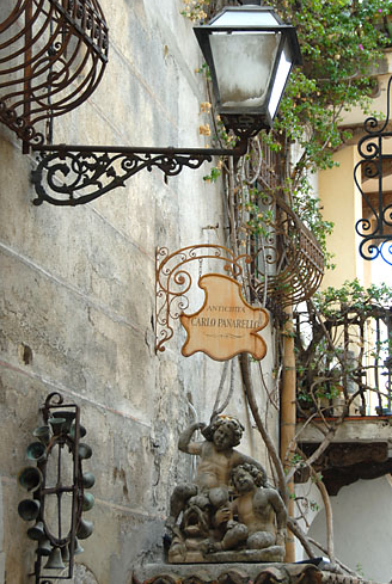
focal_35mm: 95
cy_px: 263
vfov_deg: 21.4
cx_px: 218
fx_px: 1545
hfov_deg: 14.5
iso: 100
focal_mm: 50
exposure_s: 1/80
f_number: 4.8
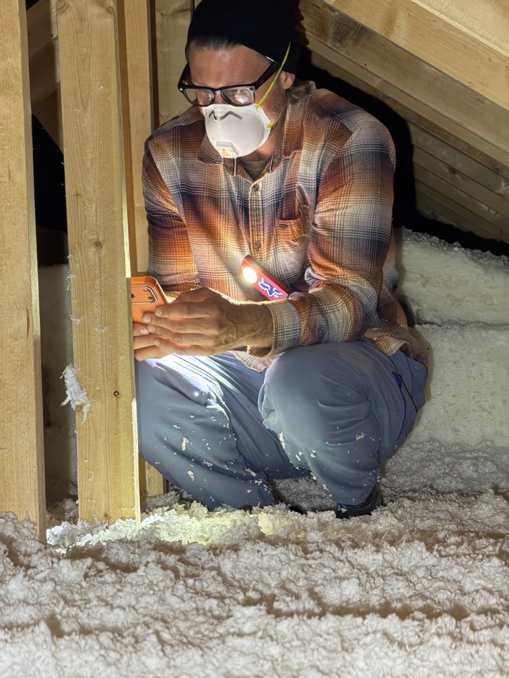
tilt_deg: +1.9
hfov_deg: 14.8
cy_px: 339
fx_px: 1961
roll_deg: +2.2
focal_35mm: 100
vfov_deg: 19.6
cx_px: 254
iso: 640
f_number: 2.8
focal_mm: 16.89
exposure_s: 1/20
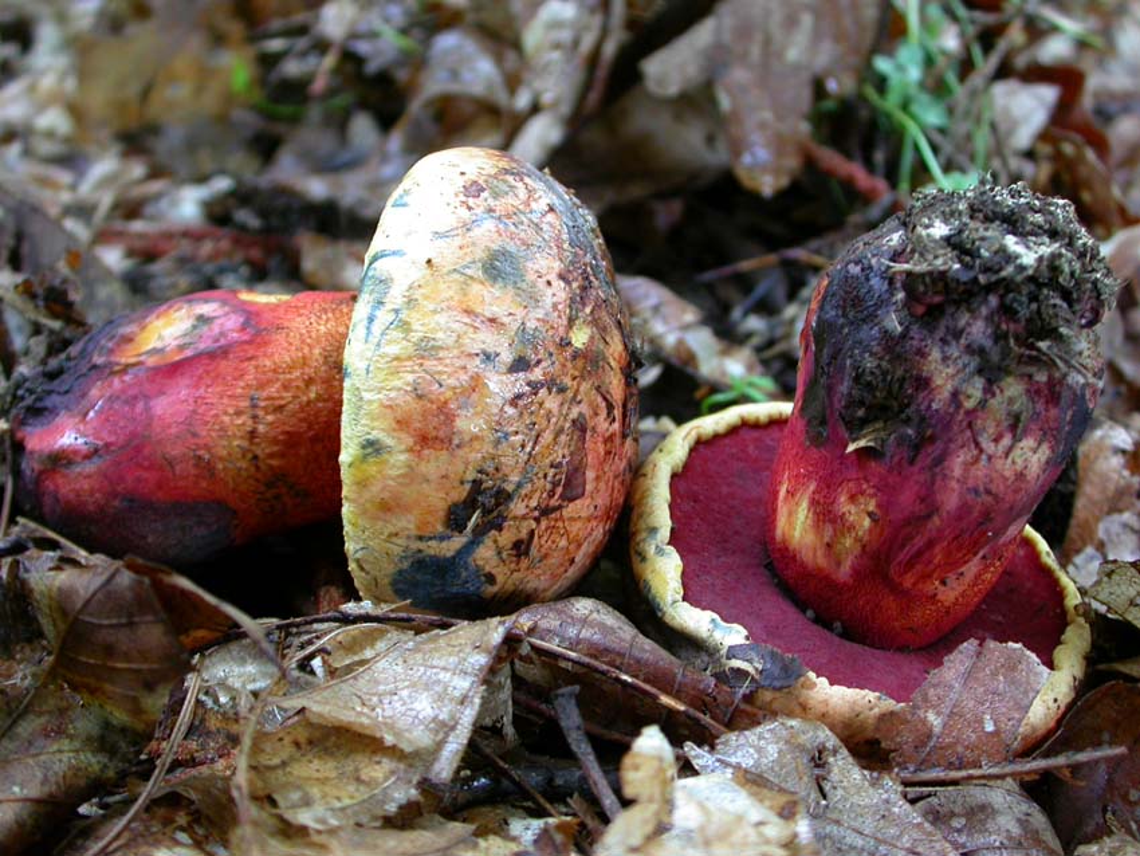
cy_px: 428
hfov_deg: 42.1
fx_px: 1482
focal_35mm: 45
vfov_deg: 32.2
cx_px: 570
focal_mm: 9.3
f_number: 2.7
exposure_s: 1/4.6
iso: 100
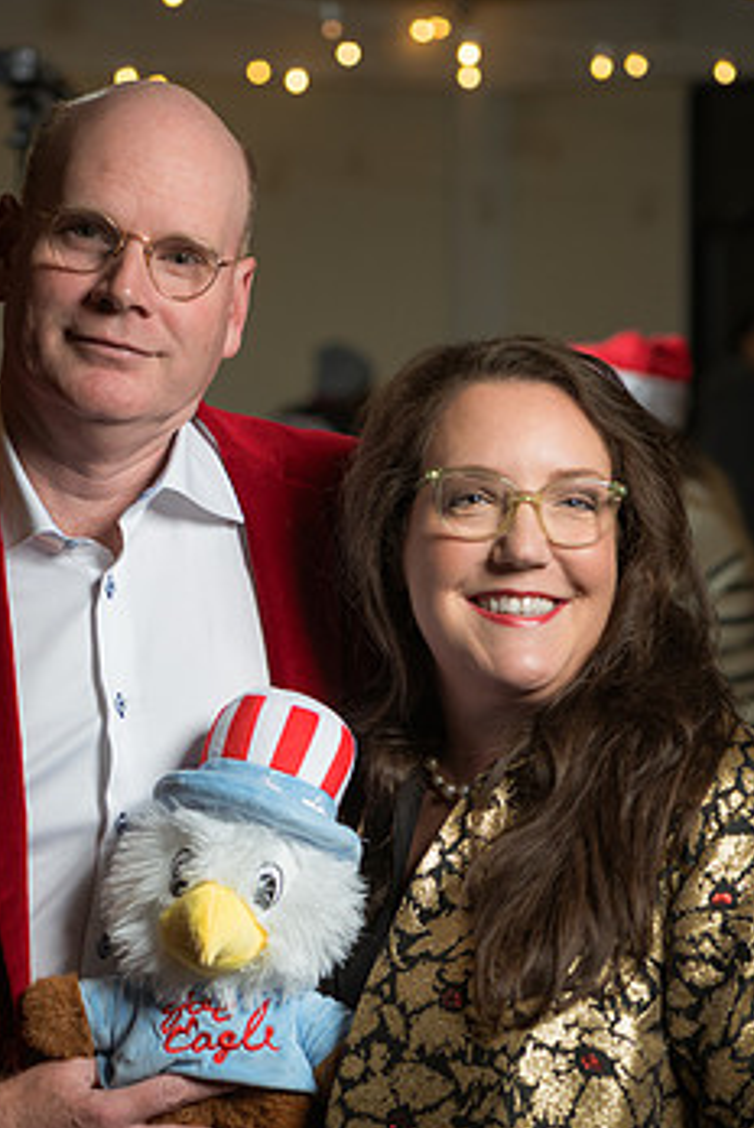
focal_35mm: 136
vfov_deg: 15.0
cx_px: 306
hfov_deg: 10.1
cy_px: 725
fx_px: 4264
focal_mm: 105
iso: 400
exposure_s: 1/160
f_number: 5
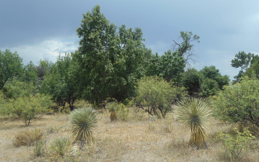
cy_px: 79
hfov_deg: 49.3
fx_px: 282
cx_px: 130
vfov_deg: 32.0
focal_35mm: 40
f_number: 3.9
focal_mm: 6.7
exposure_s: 1/800
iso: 80
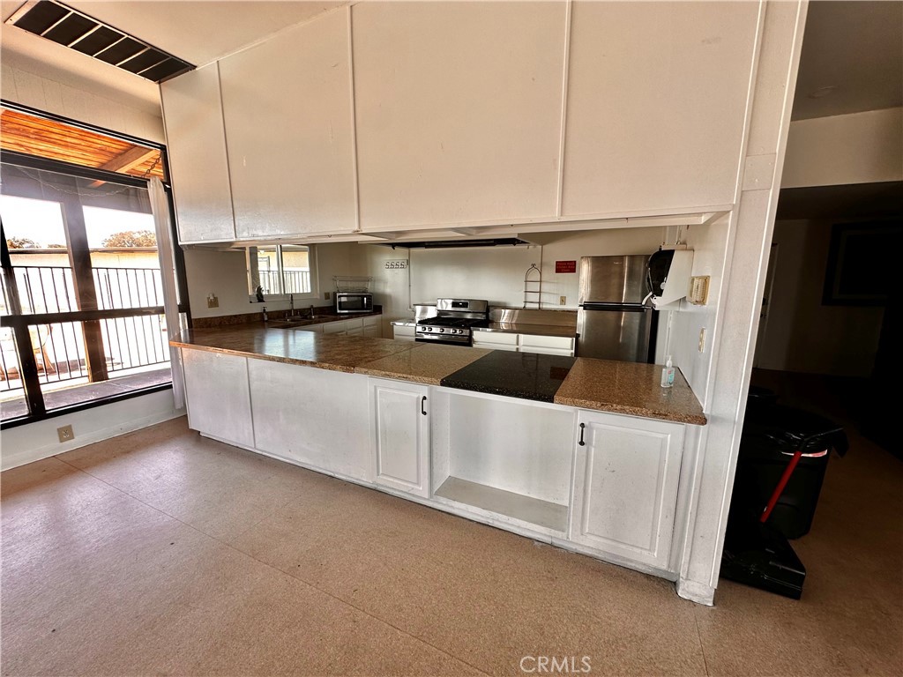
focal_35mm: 14
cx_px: 452
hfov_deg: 102.1
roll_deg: -1.4
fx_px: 365
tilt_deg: -9.0
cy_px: 338
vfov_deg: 85.7
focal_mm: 2.22
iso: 64
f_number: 2.2
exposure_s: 1/99
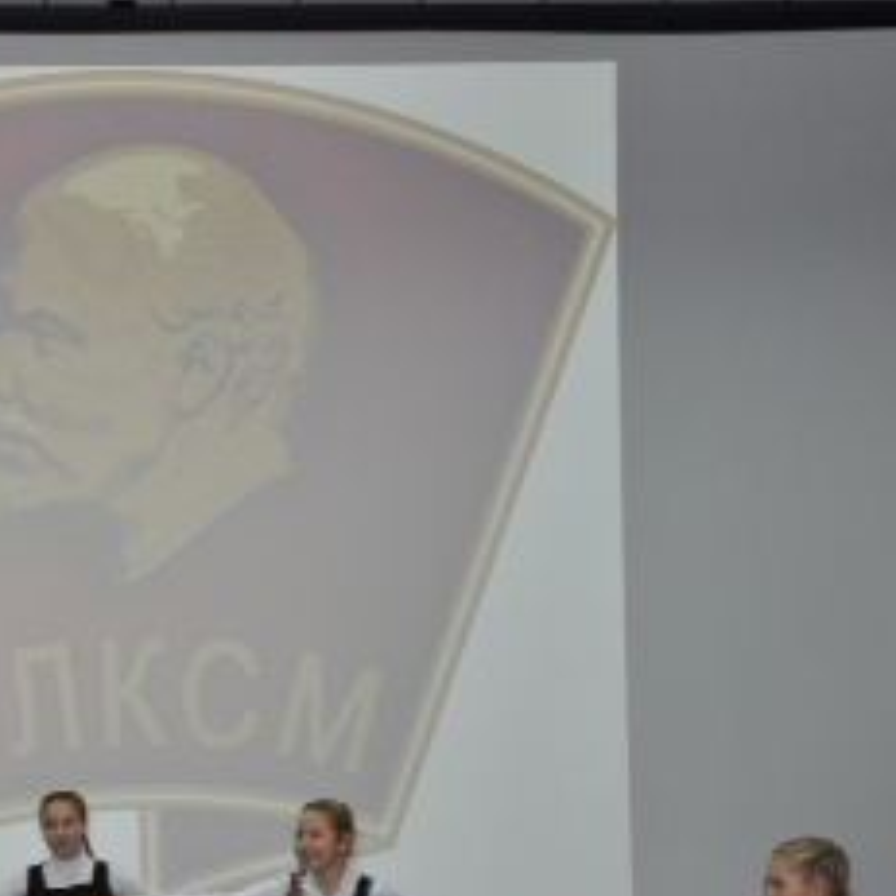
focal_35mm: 97
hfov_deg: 17.6
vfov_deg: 17.9
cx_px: 70
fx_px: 2838
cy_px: 611
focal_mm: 35
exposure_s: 1/60
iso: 800
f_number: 4.5
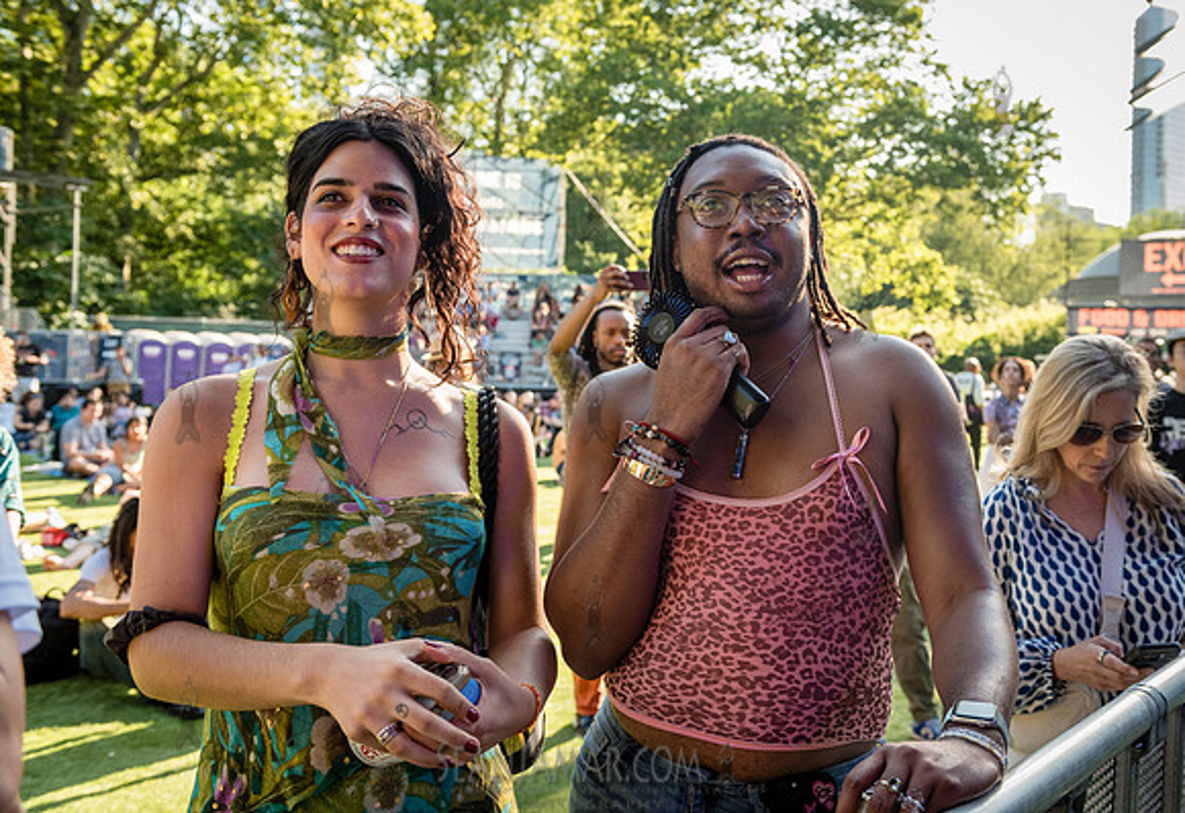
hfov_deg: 48.8
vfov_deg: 34.7
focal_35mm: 39
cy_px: 354
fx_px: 1299
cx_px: 688
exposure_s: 1/800
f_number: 4.5
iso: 1000
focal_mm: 34
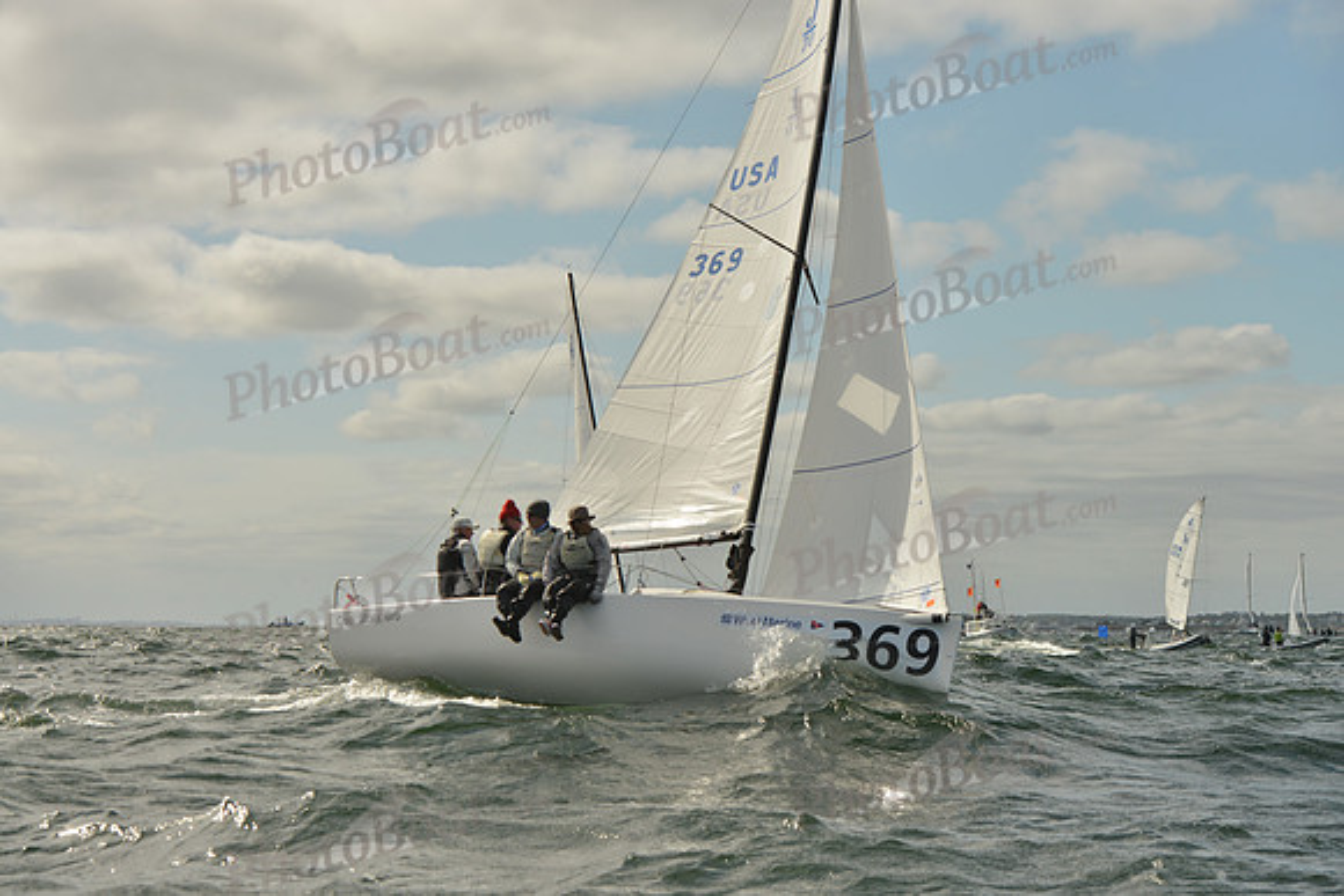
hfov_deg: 28.8
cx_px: 672
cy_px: 448
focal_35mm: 70
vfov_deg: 19.5
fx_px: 2614
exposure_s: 1/3200
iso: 400
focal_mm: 70
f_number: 7.1
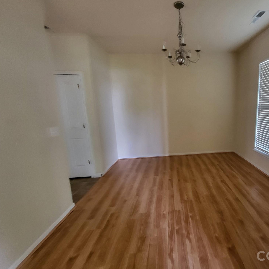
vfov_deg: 87.4
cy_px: 129
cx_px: 180
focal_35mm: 16
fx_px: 141
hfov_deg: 84.4
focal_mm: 1.74
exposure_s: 1/40
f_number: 2.2
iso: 320
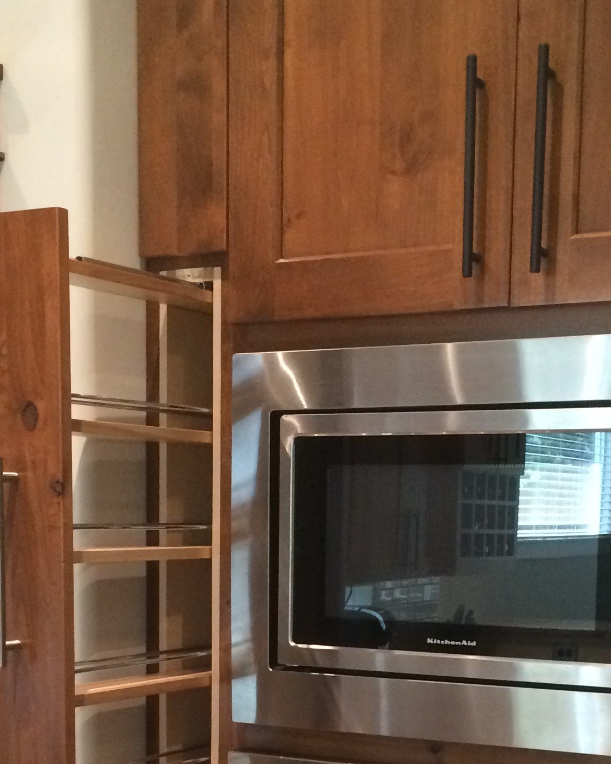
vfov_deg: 27.6
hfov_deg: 23.1
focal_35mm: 66
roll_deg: +0.7
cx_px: 330
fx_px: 1492
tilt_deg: -5.8
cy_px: 703
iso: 320
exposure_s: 1/24
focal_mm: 4.15
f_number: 2.2
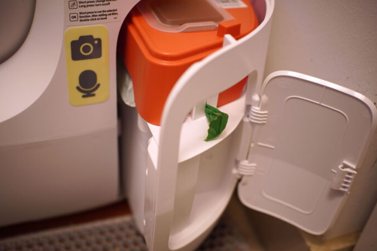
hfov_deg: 50.1
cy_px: 123
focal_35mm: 39
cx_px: 187
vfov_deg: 34.6
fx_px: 403
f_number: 1.7
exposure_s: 1/40
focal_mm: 25
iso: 250
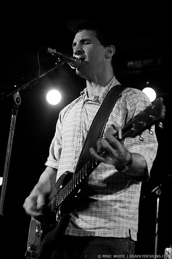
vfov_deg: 28.1
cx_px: 86
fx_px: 517
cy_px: 130
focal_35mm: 72
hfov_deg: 18.9
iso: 800
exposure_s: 1/13
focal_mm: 48
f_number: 2.8
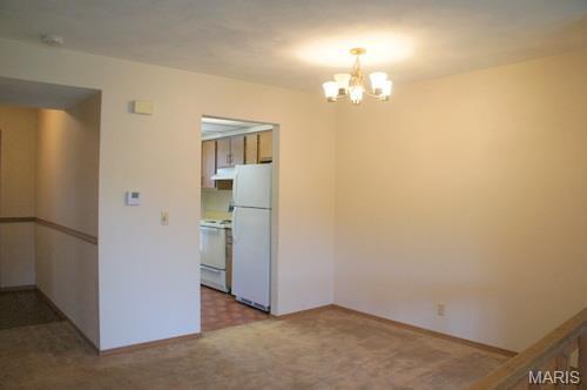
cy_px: 195
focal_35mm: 27
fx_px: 440
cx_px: 294
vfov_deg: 47.8
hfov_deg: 67.4
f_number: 4
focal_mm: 18
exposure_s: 1/160
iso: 1600
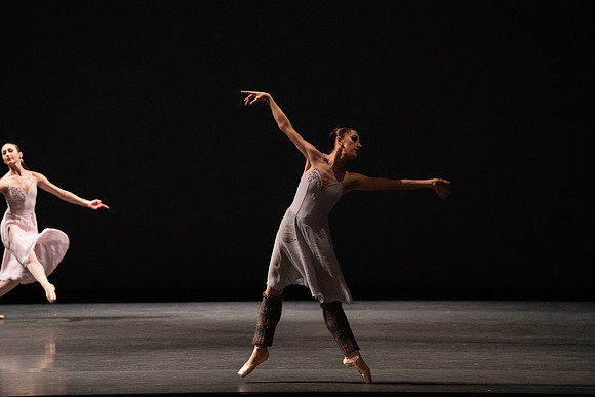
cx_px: 298
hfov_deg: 10.3
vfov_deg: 6.9
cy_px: 198
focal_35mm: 200
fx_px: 3306
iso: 12800
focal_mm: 200
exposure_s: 1/400
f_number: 5
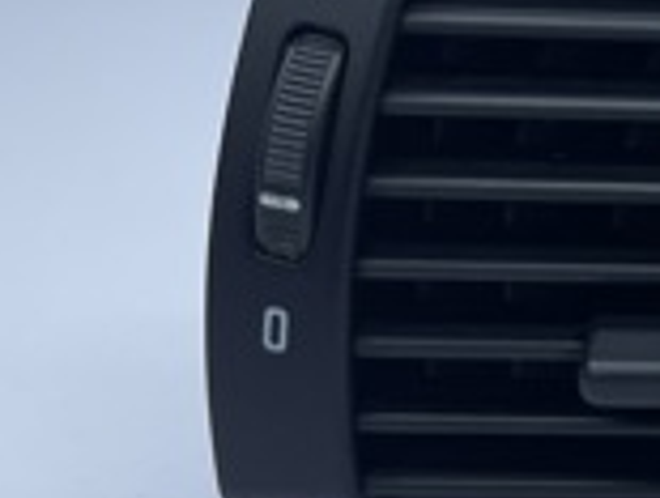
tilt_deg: -22.9
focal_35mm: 103
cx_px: 1260
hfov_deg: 15.7
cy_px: 358
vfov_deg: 14.4
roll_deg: -2.3
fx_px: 1968
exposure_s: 1/1030
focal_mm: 5.1
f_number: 1.6
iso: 32
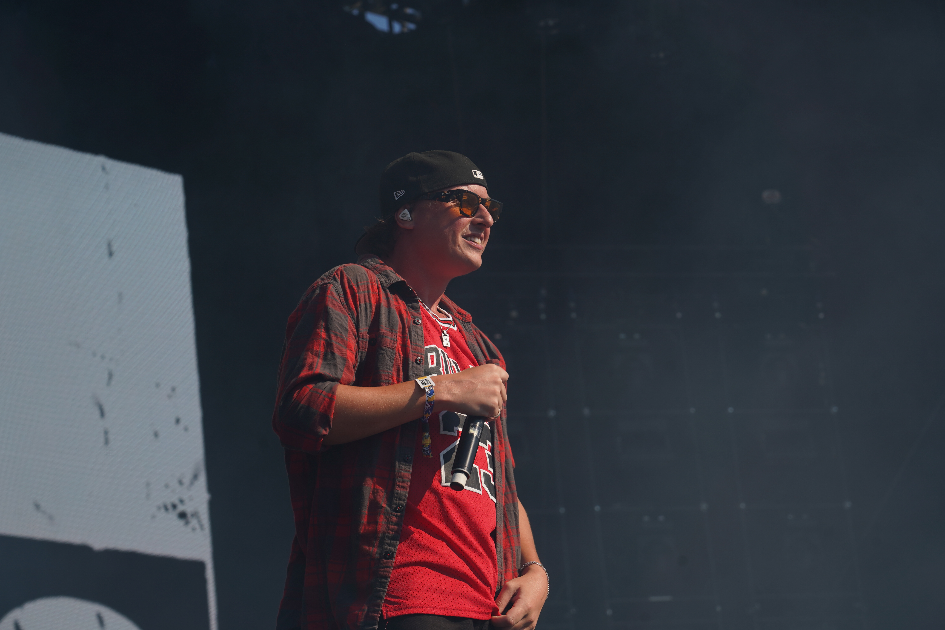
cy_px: 315
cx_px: 472
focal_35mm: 105
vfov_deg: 13.0
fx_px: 2756
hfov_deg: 19.5
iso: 100
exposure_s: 1/500
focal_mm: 105
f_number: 8
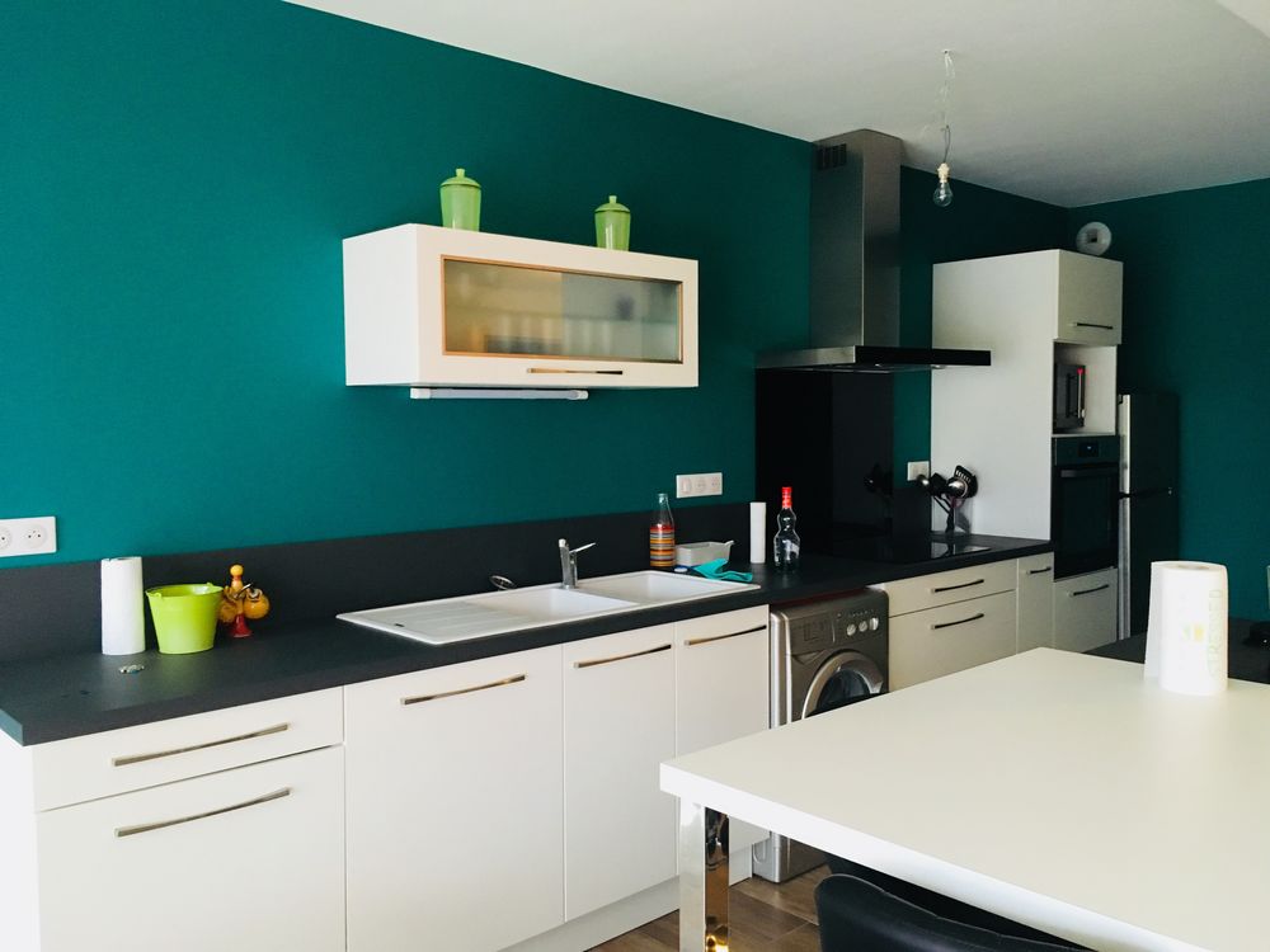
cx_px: 635
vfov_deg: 48.2
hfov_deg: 61.7
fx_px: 1064
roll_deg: -1.4
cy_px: 476
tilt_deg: -2.4
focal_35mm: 29
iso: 200
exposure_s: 1/17
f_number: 2.2
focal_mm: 4.15
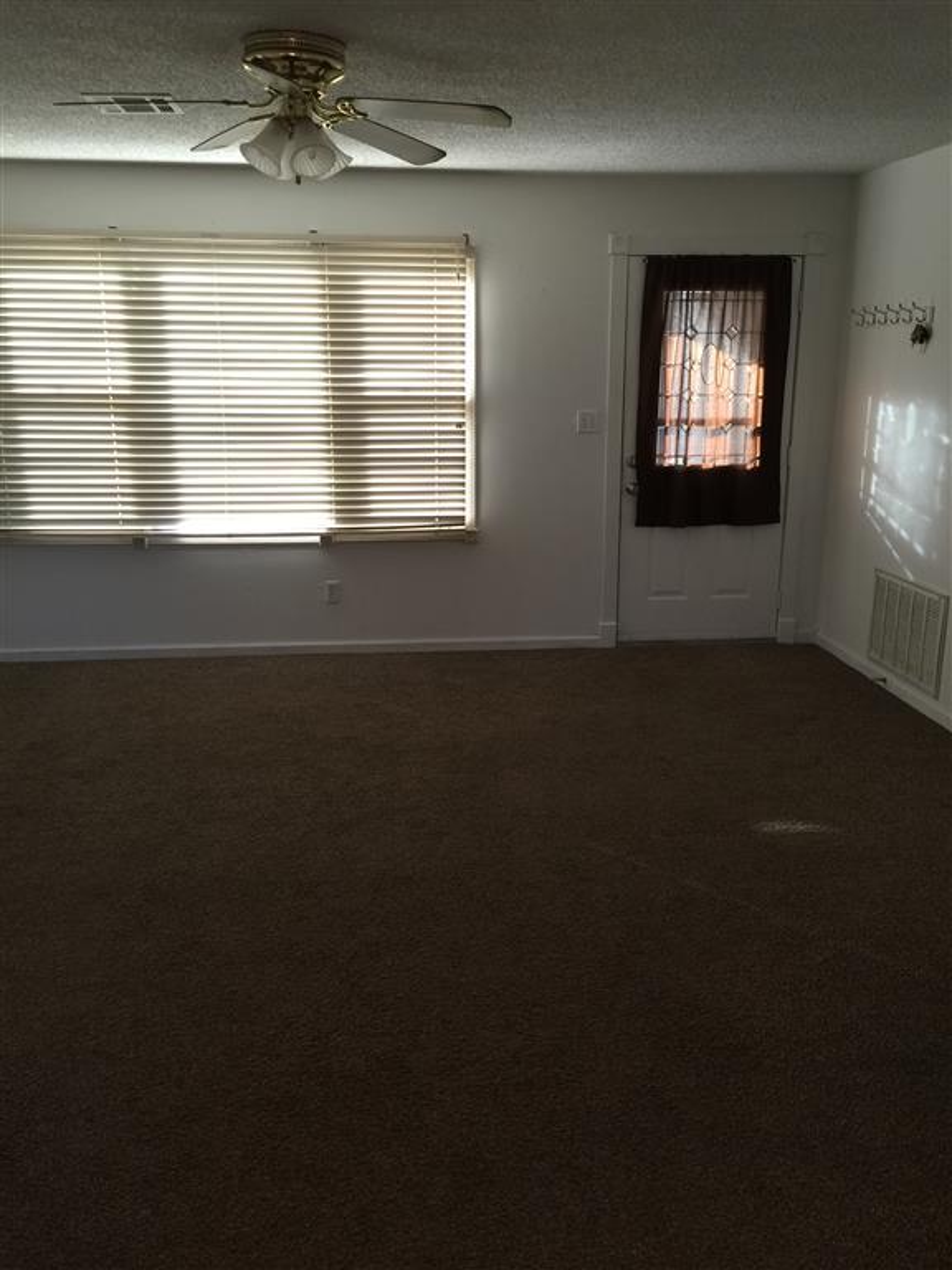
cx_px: 476
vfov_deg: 61.7
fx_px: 1063
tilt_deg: -12.0
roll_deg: +0.0
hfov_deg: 48.2
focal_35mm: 29
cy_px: 635
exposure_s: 1/30
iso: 50
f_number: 2.2
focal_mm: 4.15
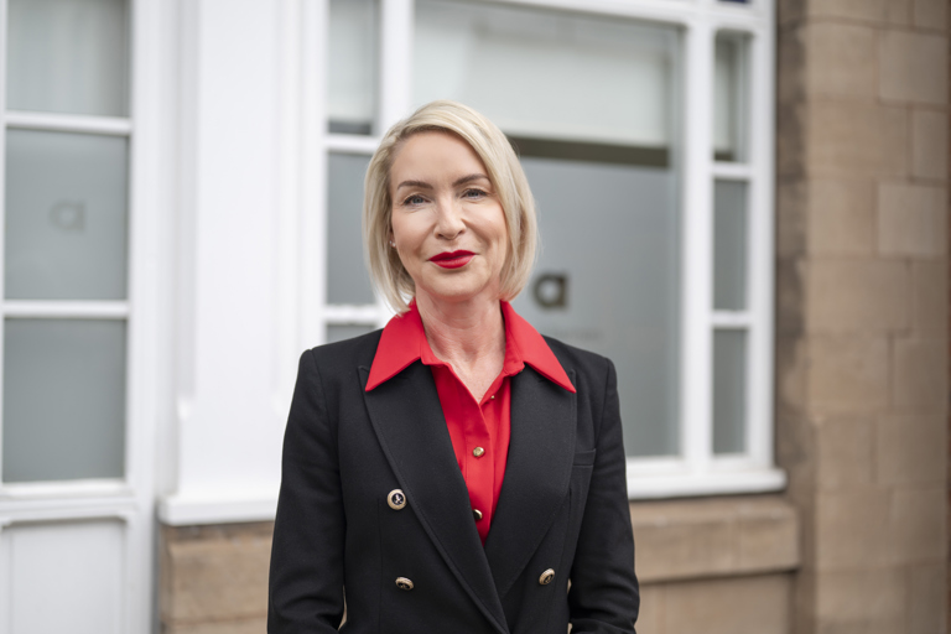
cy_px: 317
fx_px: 1321
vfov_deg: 27.0
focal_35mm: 50
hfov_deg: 39.6
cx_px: 476
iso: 64
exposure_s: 1/800
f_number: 1.8
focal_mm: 50
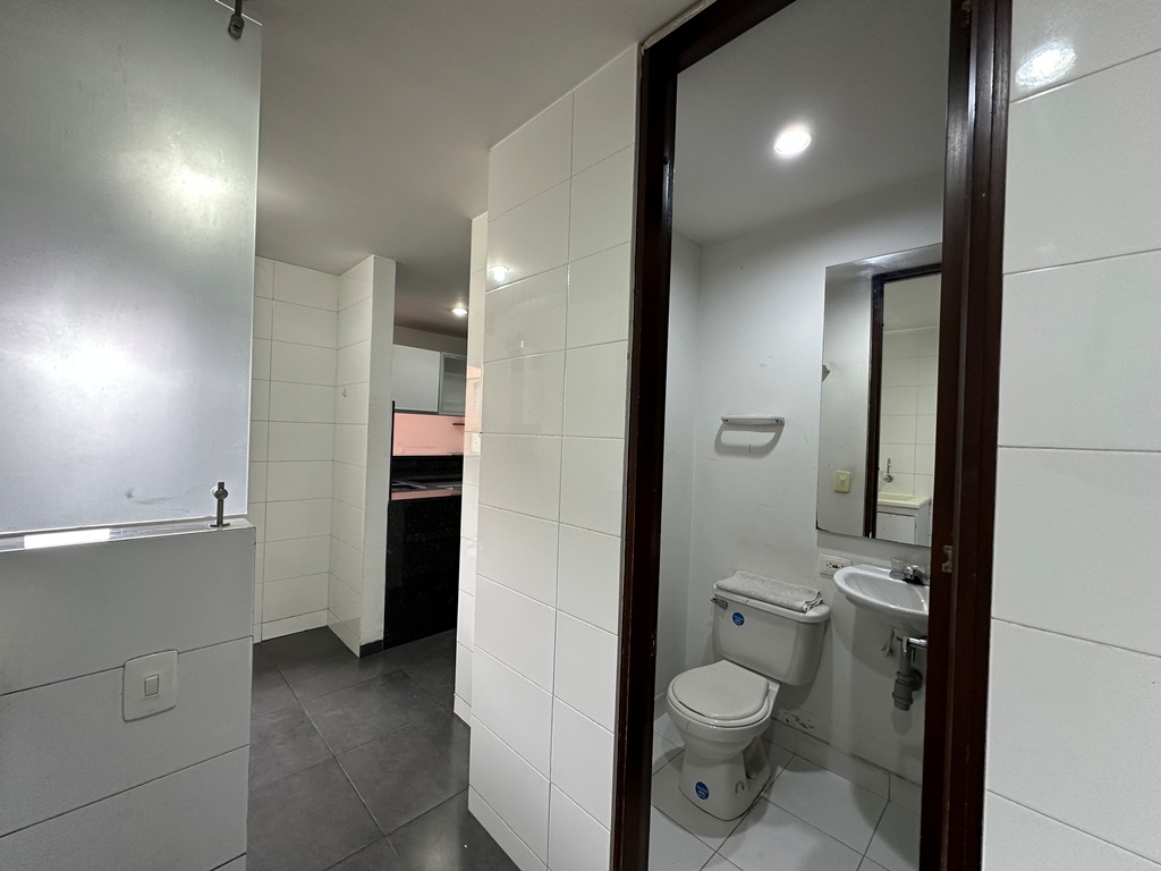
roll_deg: -2.2
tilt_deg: +0.2
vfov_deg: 85.7
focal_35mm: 14
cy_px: 436
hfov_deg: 102.1
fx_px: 470
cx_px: 580
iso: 160
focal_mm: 2.22
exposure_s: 1/60
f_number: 2.2
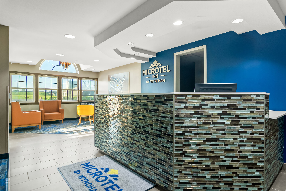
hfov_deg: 90.0
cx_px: 143
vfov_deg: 67.4
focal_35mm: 18
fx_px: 143
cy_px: 96
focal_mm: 12
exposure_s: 1/25
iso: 400
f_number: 5
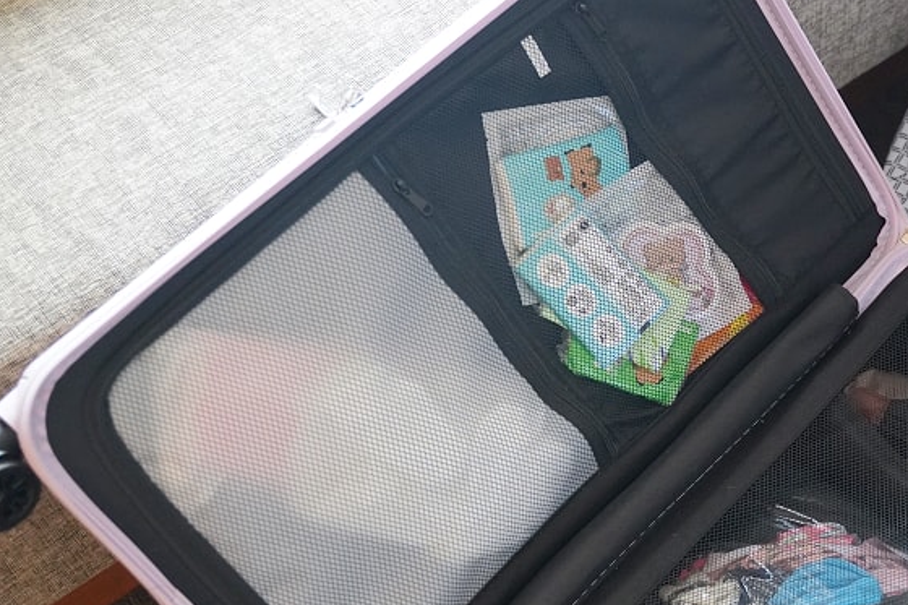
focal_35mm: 60
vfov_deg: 22.4
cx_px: 775
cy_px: 440
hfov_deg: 32.1
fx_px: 1513
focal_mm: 28
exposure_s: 1/160
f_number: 2.8
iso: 4000
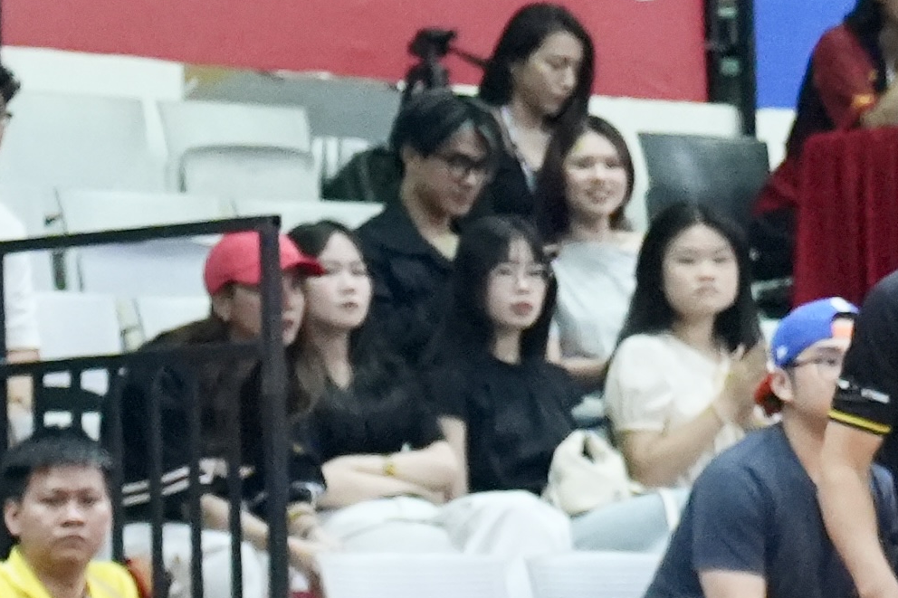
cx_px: 2042
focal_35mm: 243
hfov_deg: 7.9
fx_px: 6060
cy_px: 594
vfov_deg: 5.6
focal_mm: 47
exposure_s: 1/800
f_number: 2.8
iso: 5000
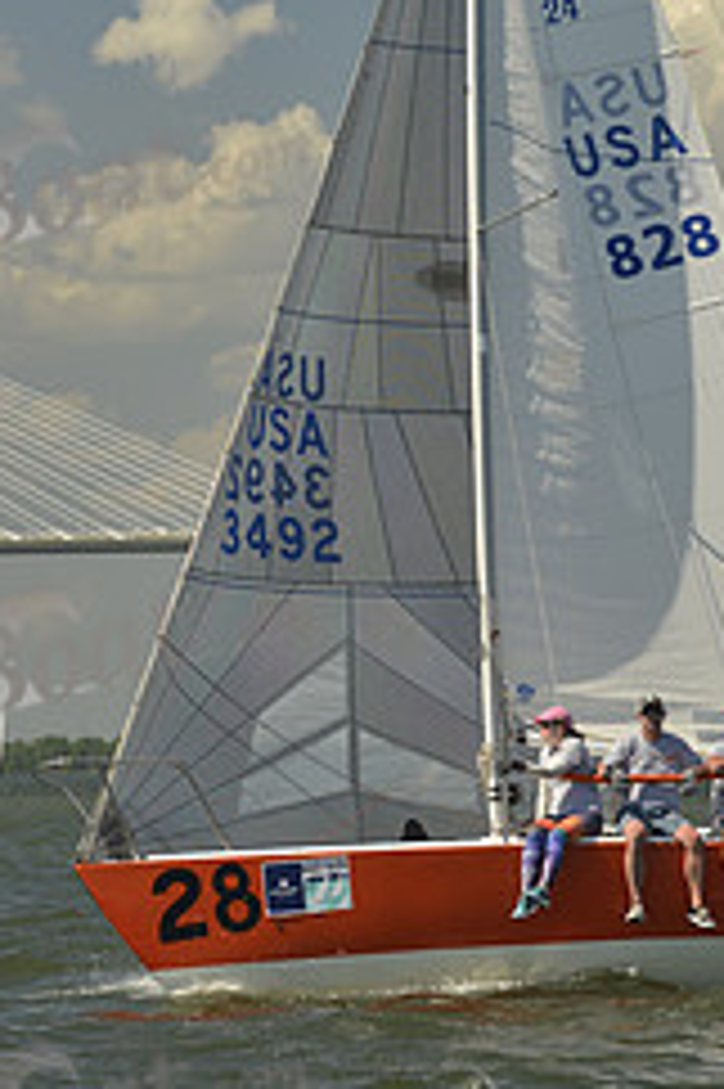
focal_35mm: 252
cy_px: 387
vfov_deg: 8.2
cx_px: 542
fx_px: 7612
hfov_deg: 5.4
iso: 280
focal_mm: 105
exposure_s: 1/1250
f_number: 5.6
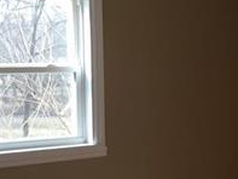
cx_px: 230
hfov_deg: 20.3
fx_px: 647
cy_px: 117
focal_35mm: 94
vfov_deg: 15.7
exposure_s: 1/120
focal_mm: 4.15
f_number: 2.2
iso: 40
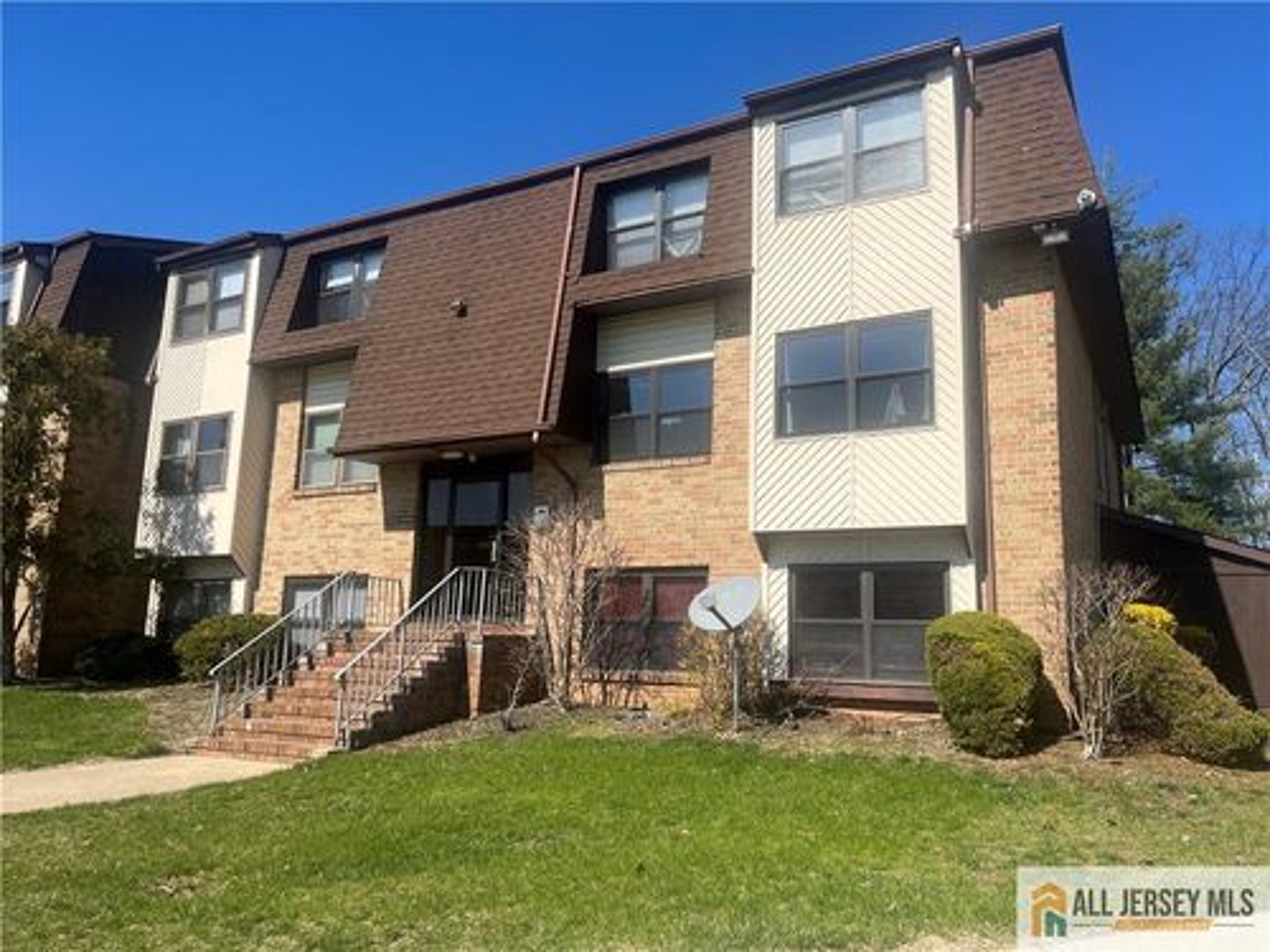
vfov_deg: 53.1
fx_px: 954
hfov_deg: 67.3
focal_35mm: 26
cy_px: 476
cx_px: 635
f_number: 1.6
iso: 50
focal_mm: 5.1
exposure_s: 1/4149
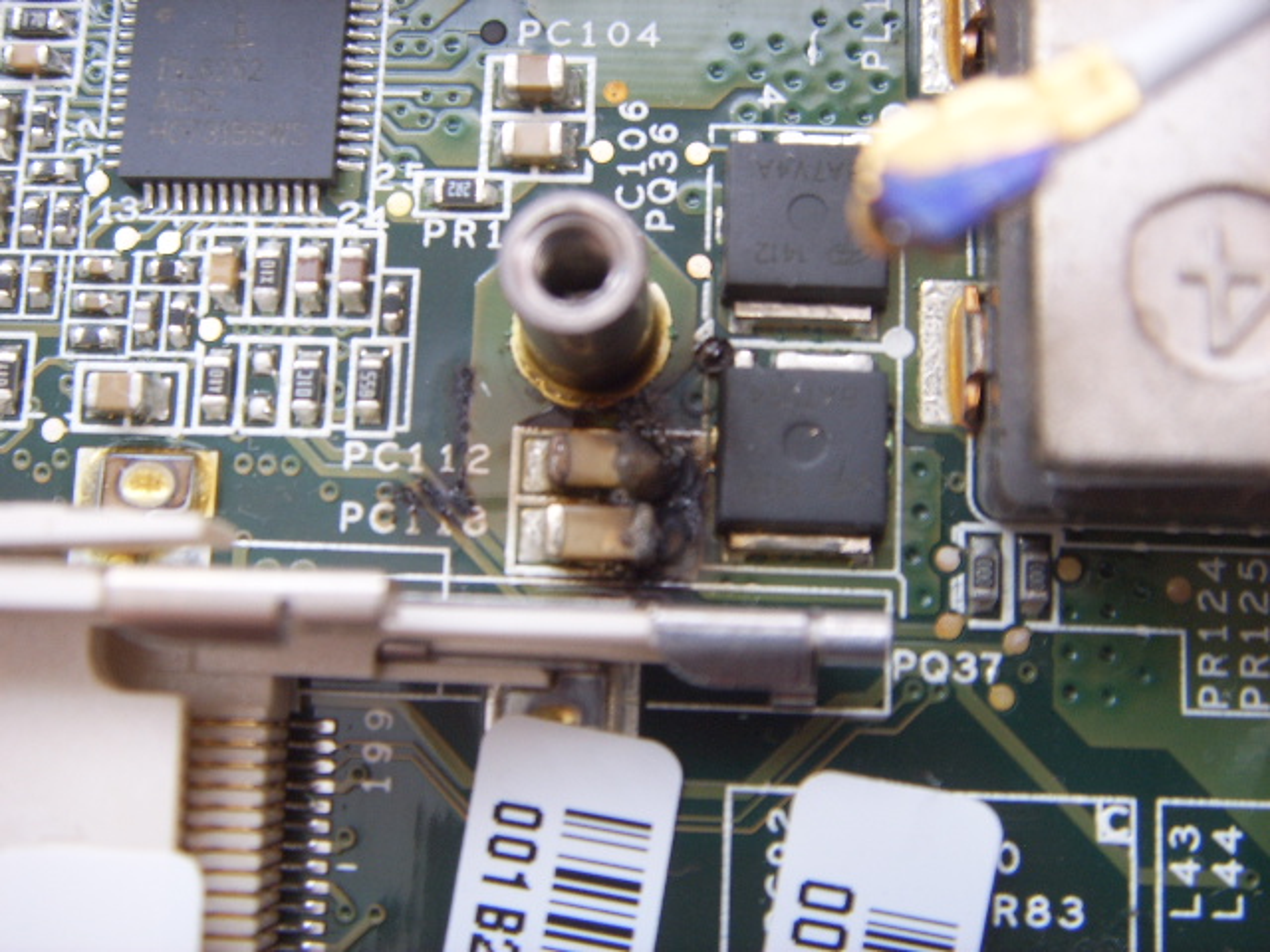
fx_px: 1431
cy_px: 476
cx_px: 635
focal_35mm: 39
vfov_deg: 36.8
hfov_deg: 47.9
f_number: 3.5
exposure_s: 1/2
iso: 63
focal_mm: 6.6
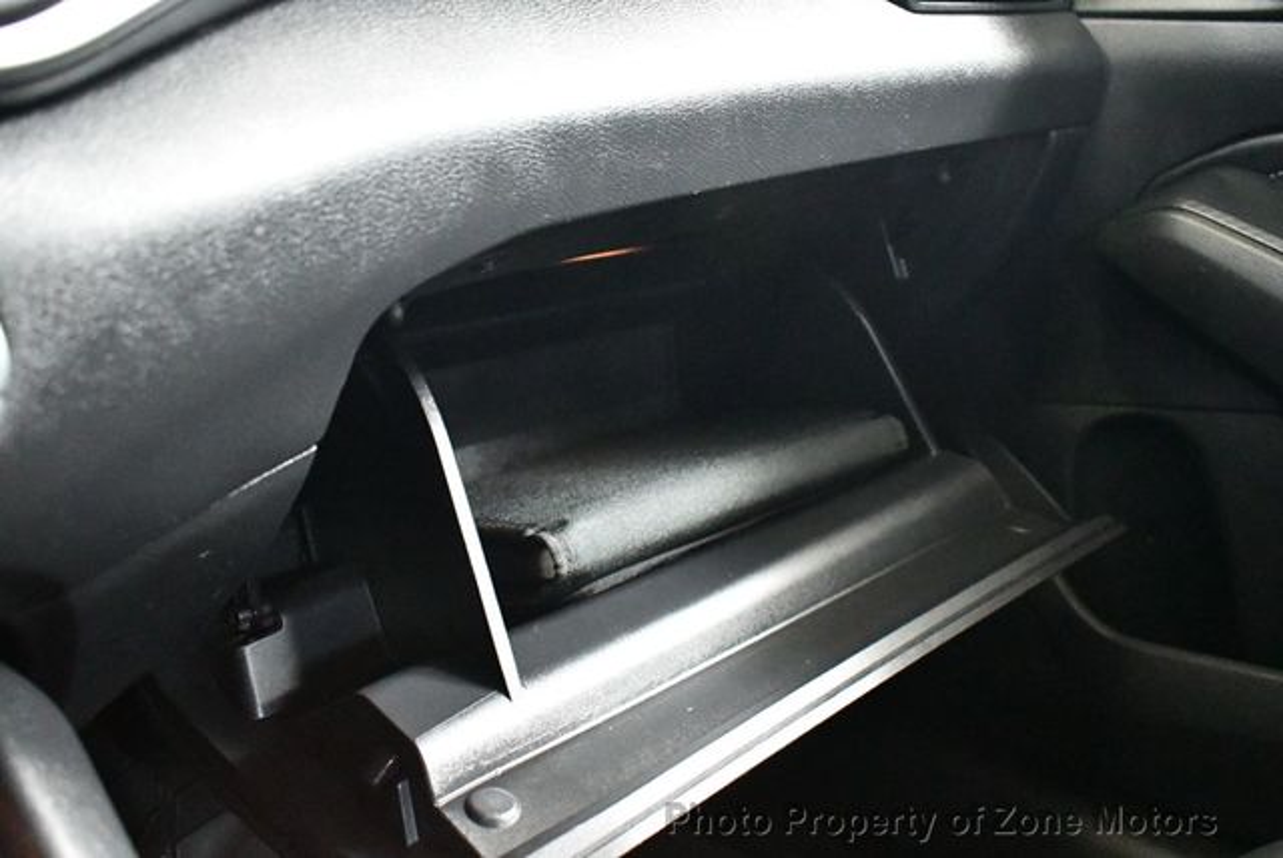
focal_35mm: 36
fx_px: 1284
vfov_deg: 36.9
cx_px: 642
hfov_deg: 53.1
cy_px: 429
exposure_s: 1/40
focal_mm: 18
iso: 12800
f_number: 3.5
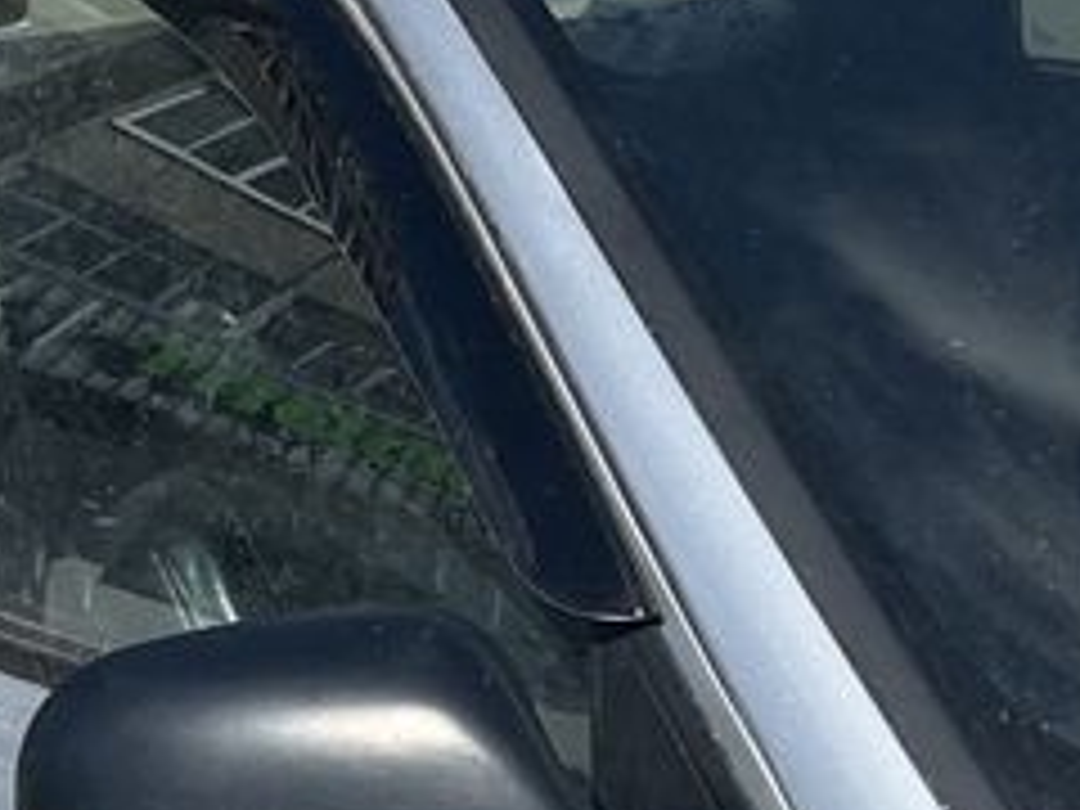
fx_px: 4056
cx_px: 2020
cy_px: 1390
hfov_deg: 13.4
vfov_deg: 10.8
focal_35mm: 130
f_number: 1.6
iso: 50
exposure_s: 1/5319
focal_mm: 5.1
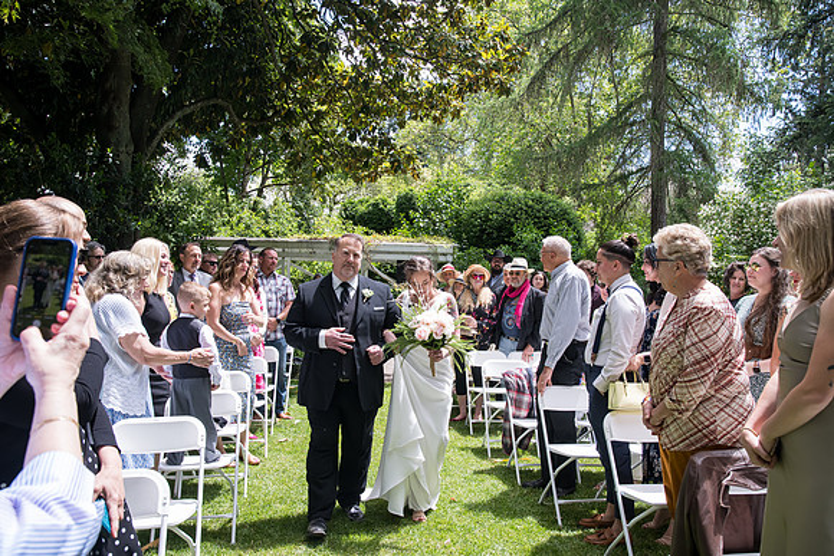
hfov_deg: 65.5
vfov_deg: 46.4
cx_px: 417
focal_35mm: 28
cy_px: 278
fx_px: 649
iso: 640
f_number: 7.1
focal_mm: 28
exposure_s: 1/400
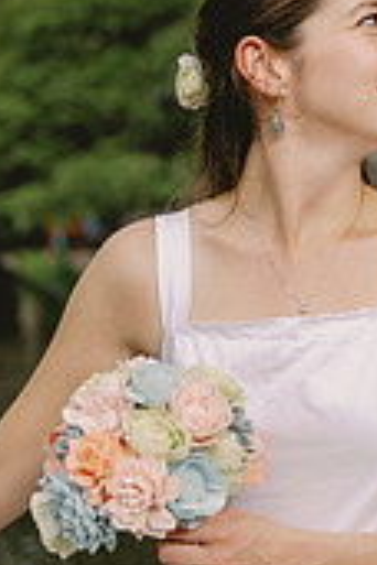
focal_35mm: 155
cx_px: 480
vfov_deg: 13.2
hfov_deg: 8.7
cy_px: 215
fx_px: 2435
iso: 400
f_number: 3.2
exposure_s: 1/4000
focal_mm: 59
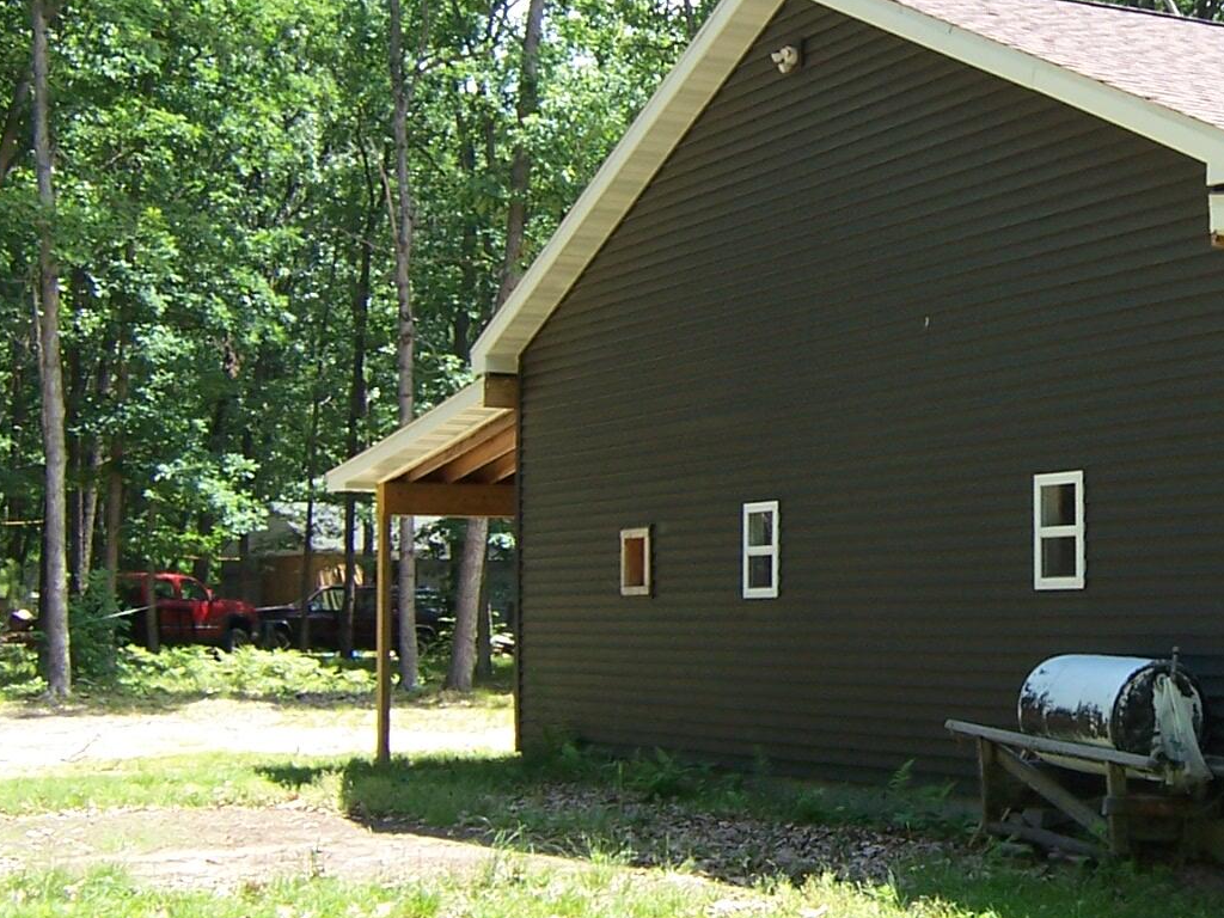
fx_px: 2334
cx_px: 1097
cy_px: 379
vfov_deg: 22.2
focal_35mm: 66
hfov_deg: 28.3
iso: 80
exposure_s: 1/250
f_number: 3.4
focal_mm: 5.5
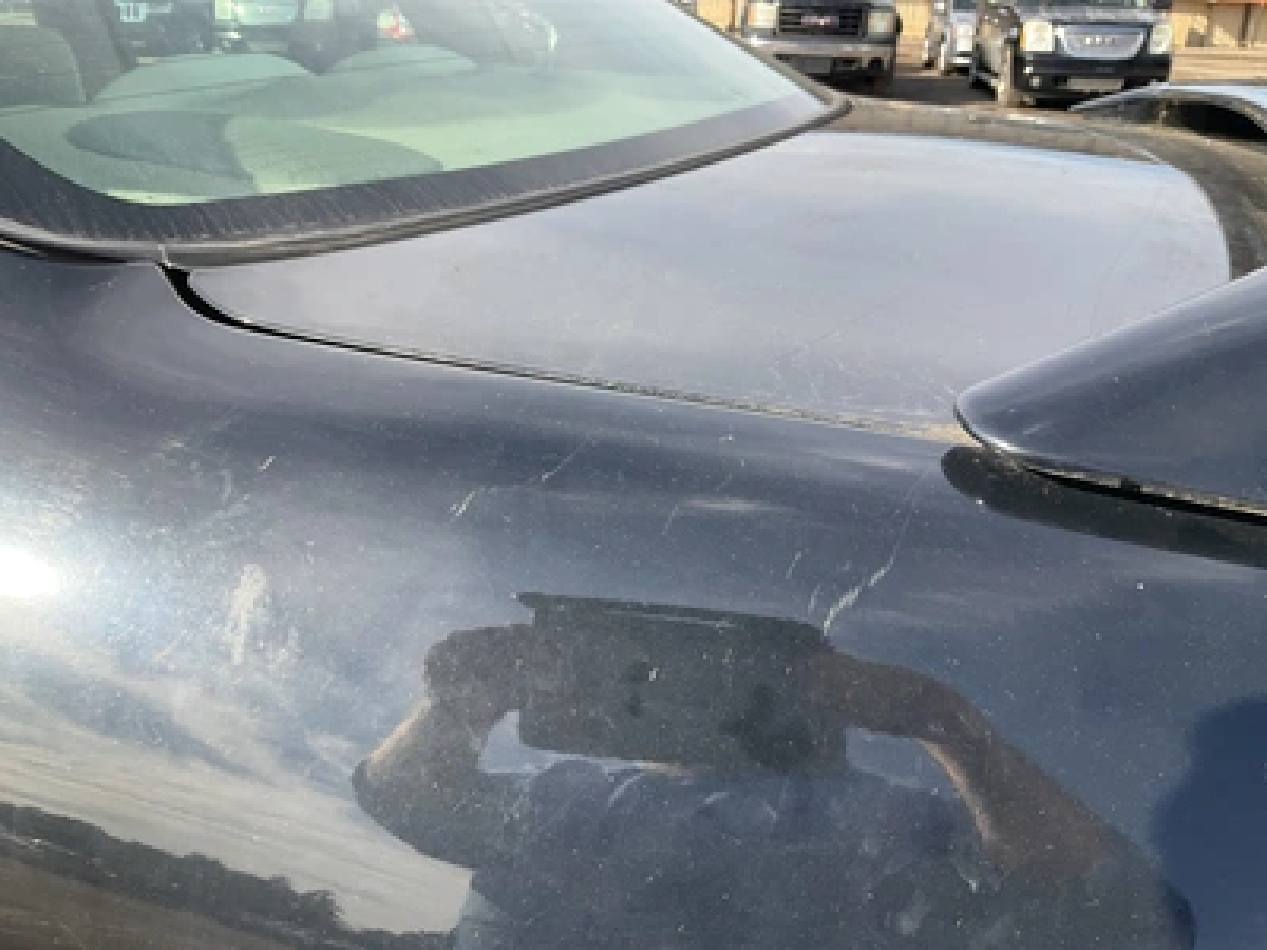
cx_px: 634
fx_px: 1061
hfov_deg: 61.7
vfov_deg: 48.2
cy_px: 475
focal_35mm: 29
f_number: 1.8
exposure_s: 1/450
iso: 25
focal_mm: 3
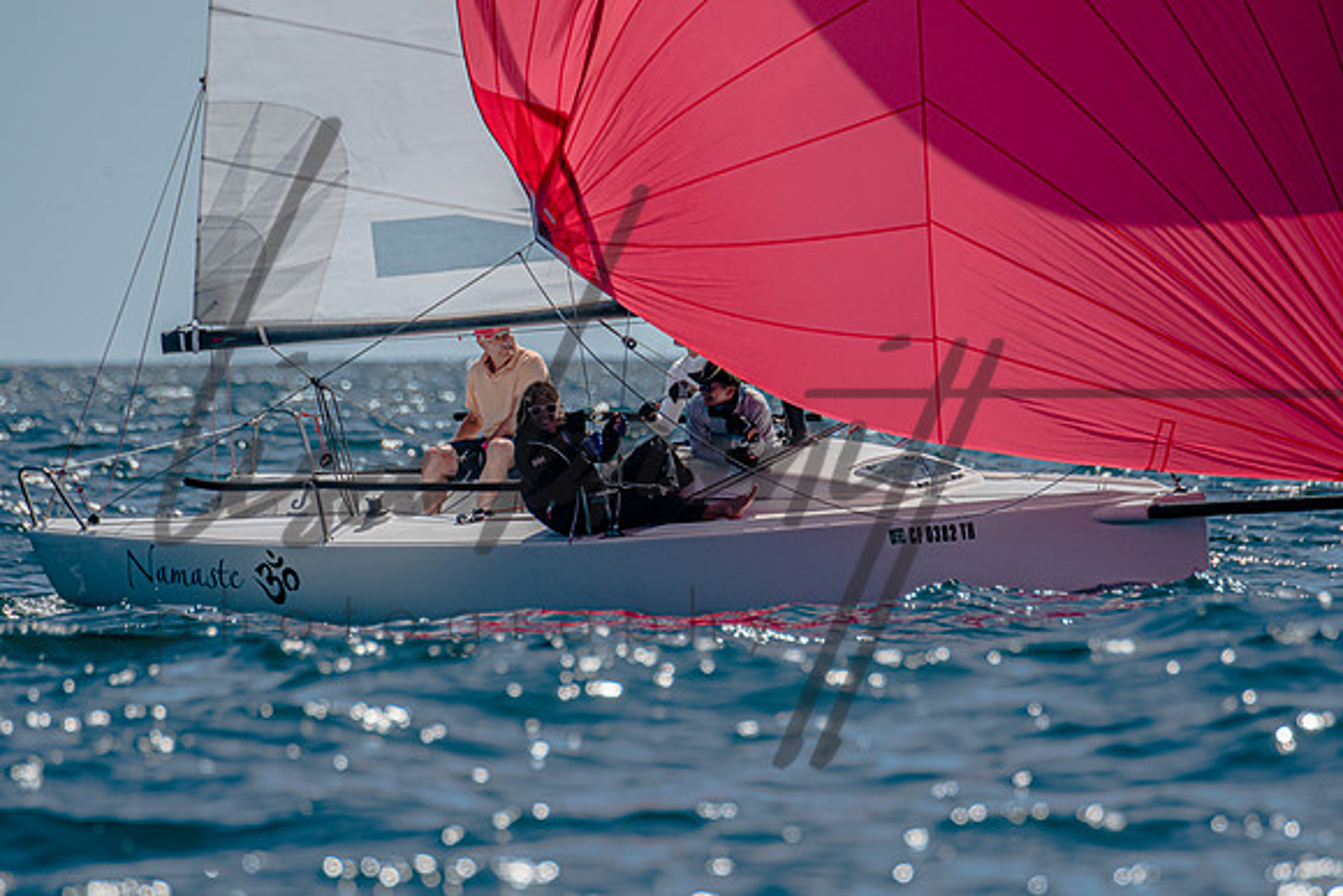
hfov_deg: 3.2
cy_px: 446
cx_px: 705
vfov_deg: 2.1
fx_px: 24375
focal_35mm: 653
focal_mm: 400
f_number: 5.6
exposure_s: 1/2500
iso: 200
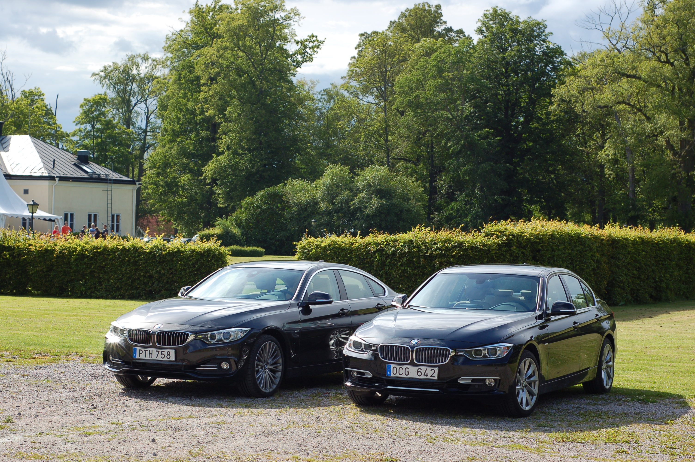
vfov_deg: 18.1
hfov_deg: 27.0
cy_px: 231
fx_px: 1447
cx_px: 348
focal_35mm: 75
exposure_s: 1/400
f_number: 6.3
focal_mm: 50
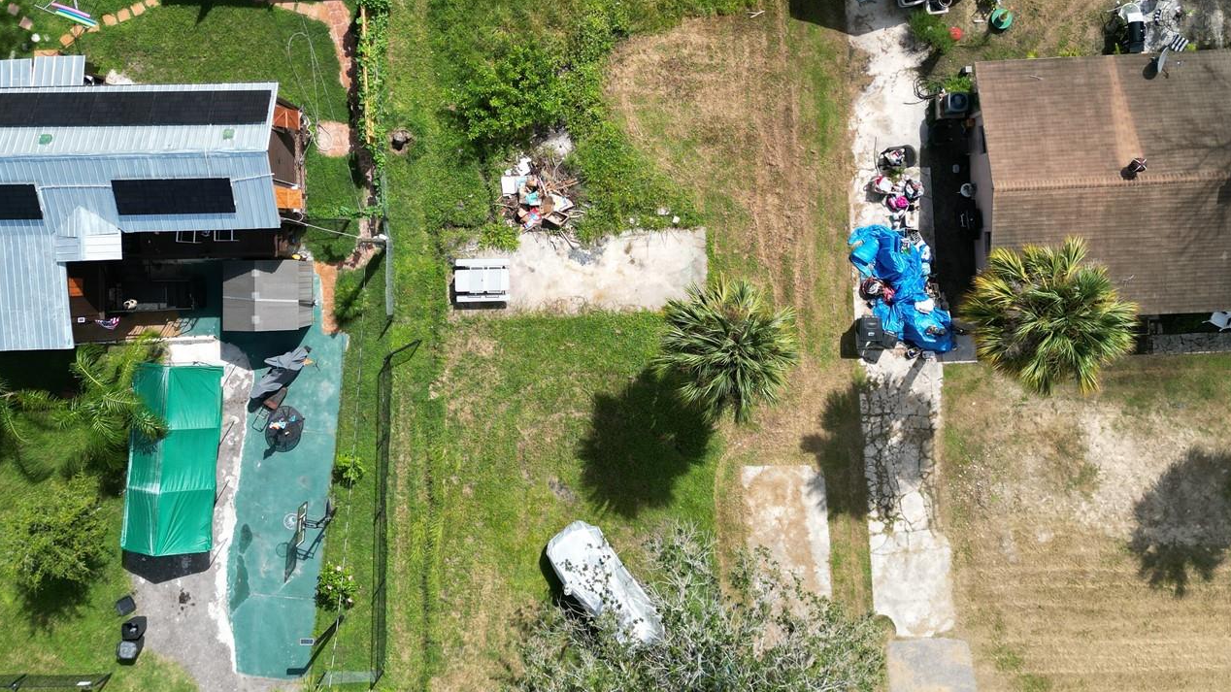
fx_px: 1077
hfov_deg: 59.5
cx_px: 603
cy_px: 235
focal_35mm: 33
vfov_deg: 35.3
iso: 130
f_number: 1.7
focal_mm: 6.72
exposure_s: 1/3000
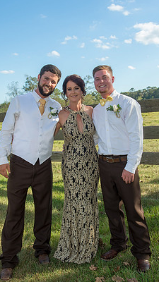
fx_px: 300
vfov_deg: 50.5
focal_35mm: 40
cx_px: 75
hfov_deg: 29.7
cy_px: 149
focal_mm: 34
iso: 200
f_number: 7.1
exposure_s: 1/320
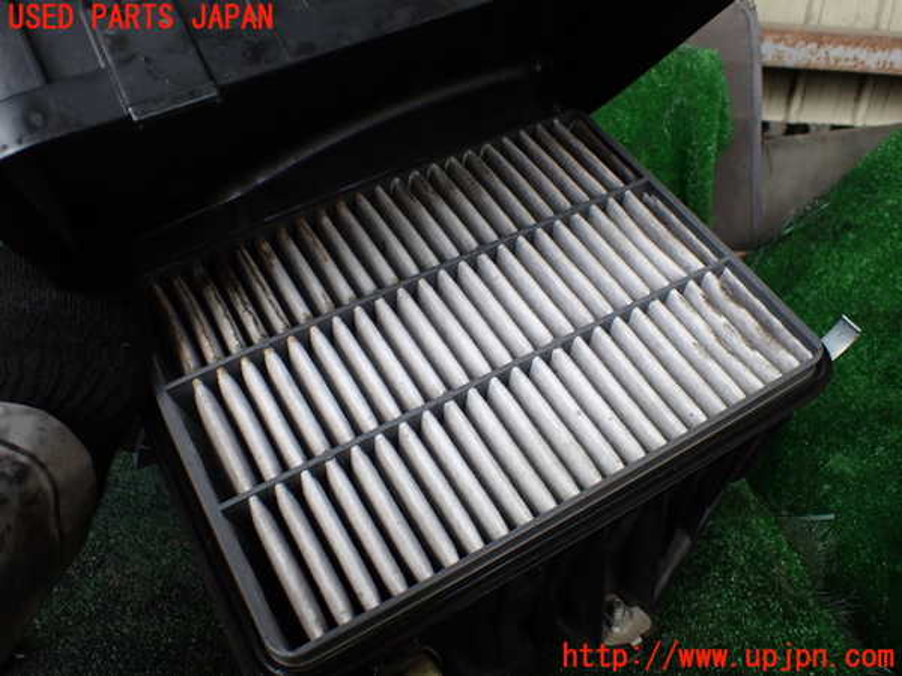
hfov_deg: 60.0
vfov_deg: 46.8
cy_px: 338
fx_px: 782
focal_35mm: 30
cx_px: 451
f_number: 2.3
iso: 160
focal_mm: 5.4
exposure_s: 1/125
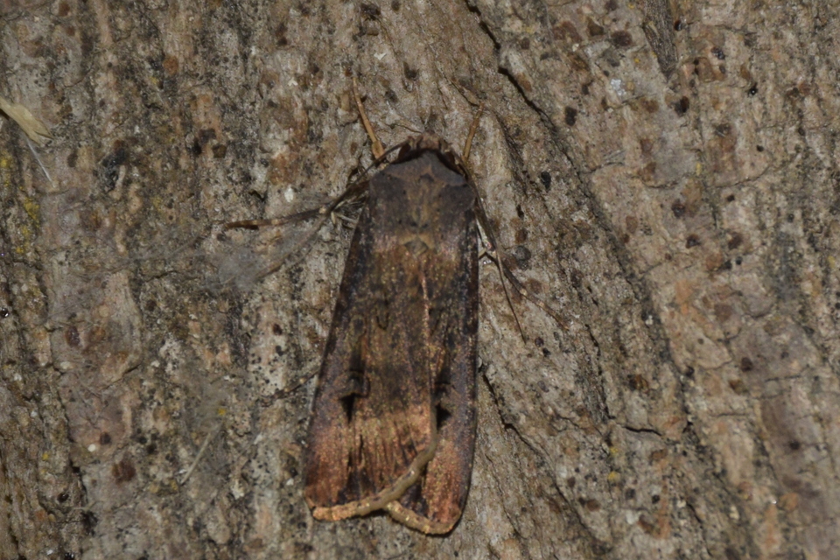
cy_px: 280
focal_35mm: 210
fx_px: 4900
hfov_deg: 9.8
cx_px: 420
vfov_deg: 6.5
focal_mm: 140
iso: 320
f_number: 5.6
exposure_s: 1/60
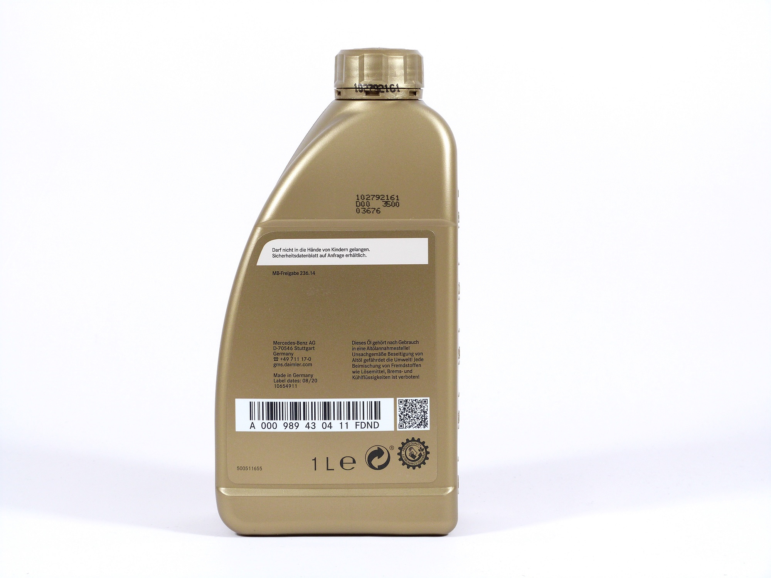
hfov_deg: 20.7
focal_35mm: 95
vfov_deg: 15.6
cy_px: 289
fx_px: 2116
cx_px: 386
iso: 100
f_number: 4
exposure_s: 1/125
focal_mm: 17.2
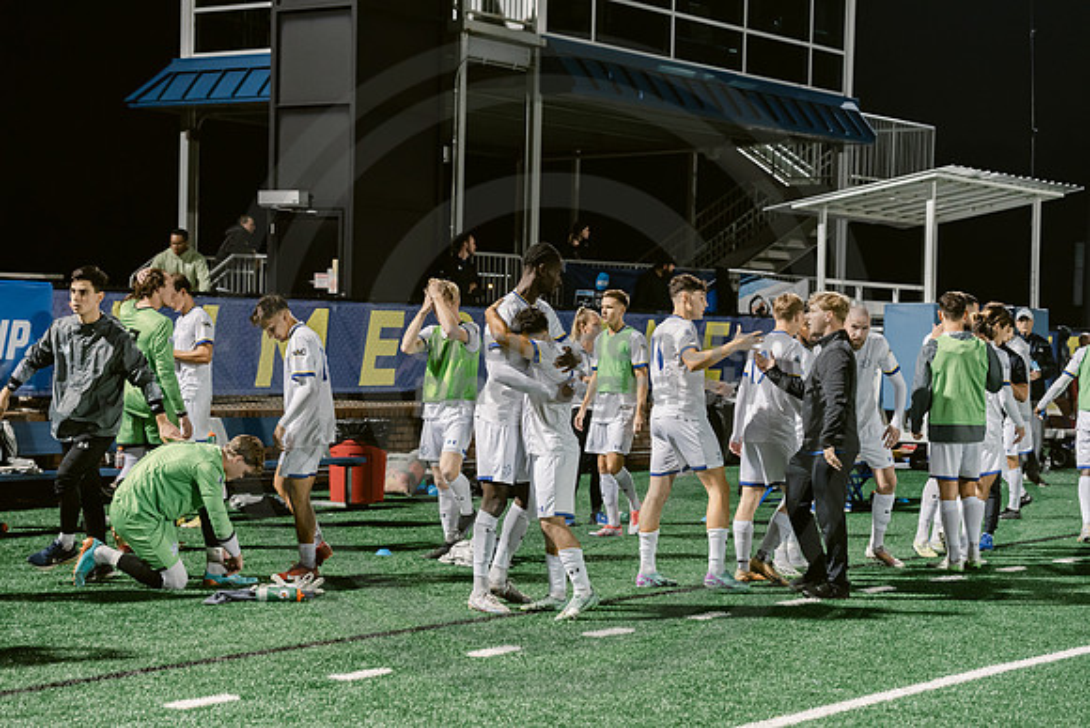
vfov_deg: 19.5
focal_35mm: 70
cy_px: 364
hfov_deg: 28.8
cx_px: 545
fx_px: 2120
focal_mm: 70
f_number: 3.5
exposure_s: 1/200
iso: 2500
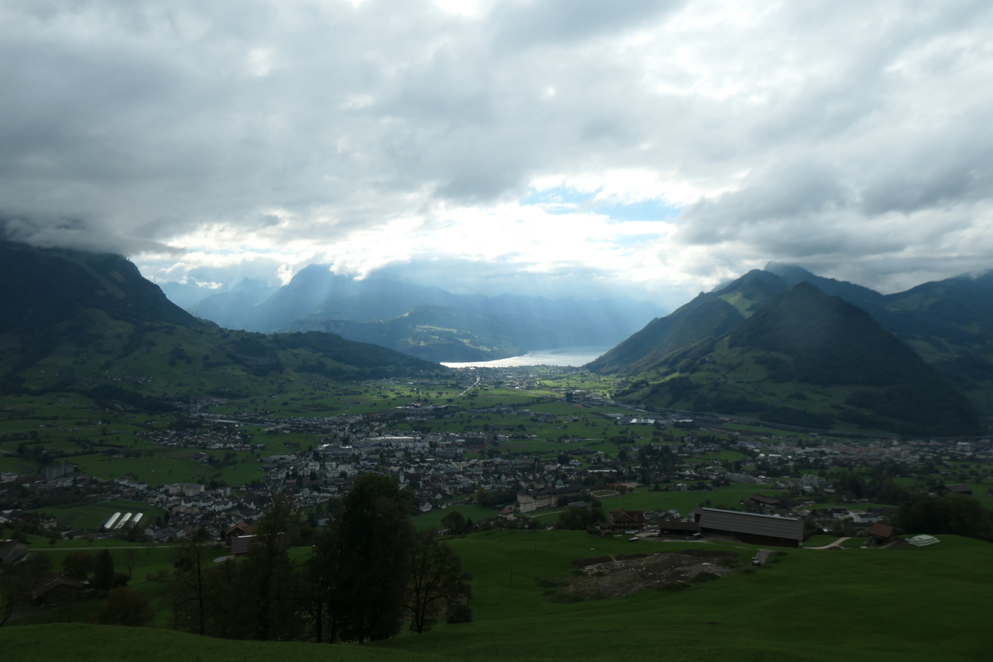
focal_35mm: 24
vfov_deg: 53.1
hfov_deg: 73.7
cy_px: 331
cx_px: 496
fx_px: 662
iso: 200
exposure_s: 1/800
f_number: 6.3
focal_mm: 8.8
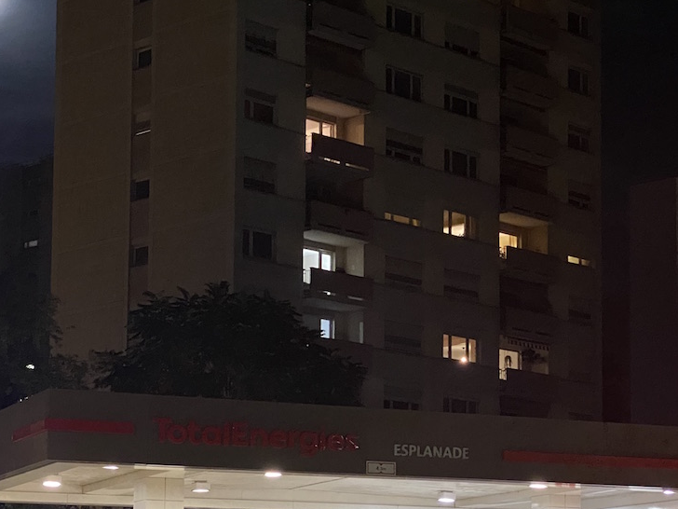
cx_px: 358
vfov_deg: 14.6
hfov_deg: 19.6
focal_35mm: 100
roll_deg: -0.2
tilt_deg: +6.0
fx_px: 1959
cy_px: 451
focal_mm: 6
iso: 1000
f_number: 2
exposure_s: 1/25
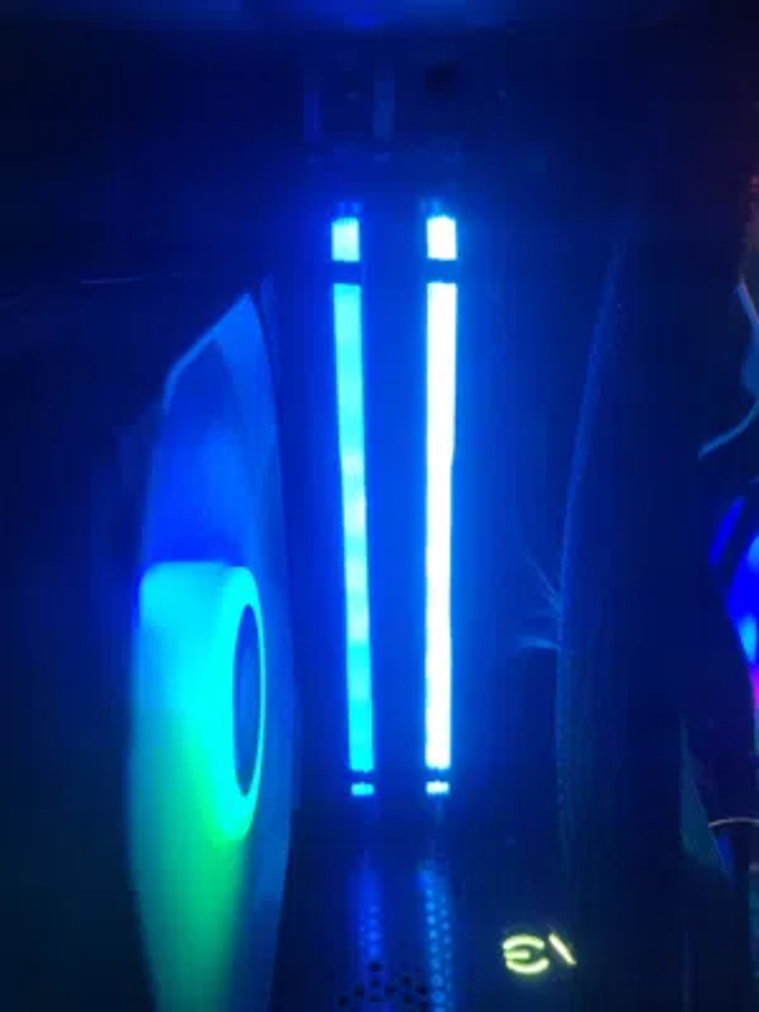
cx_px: 380
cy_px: 506
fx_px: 760
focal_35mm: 26
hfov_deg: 53.1
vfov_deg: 67.3
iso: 250
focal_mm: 5.4
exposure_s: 1/50
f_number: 1.8
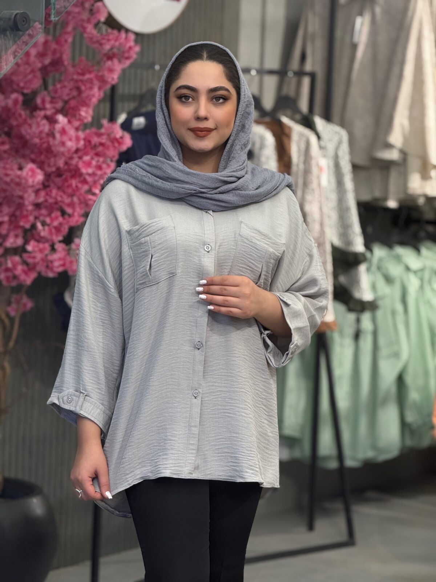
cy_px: 291
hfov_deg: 12.3
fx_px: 2015
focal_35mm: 120
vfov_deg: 16.4
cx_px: 218
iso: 100
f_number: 2.8
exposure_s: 1/100
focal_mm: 15.66
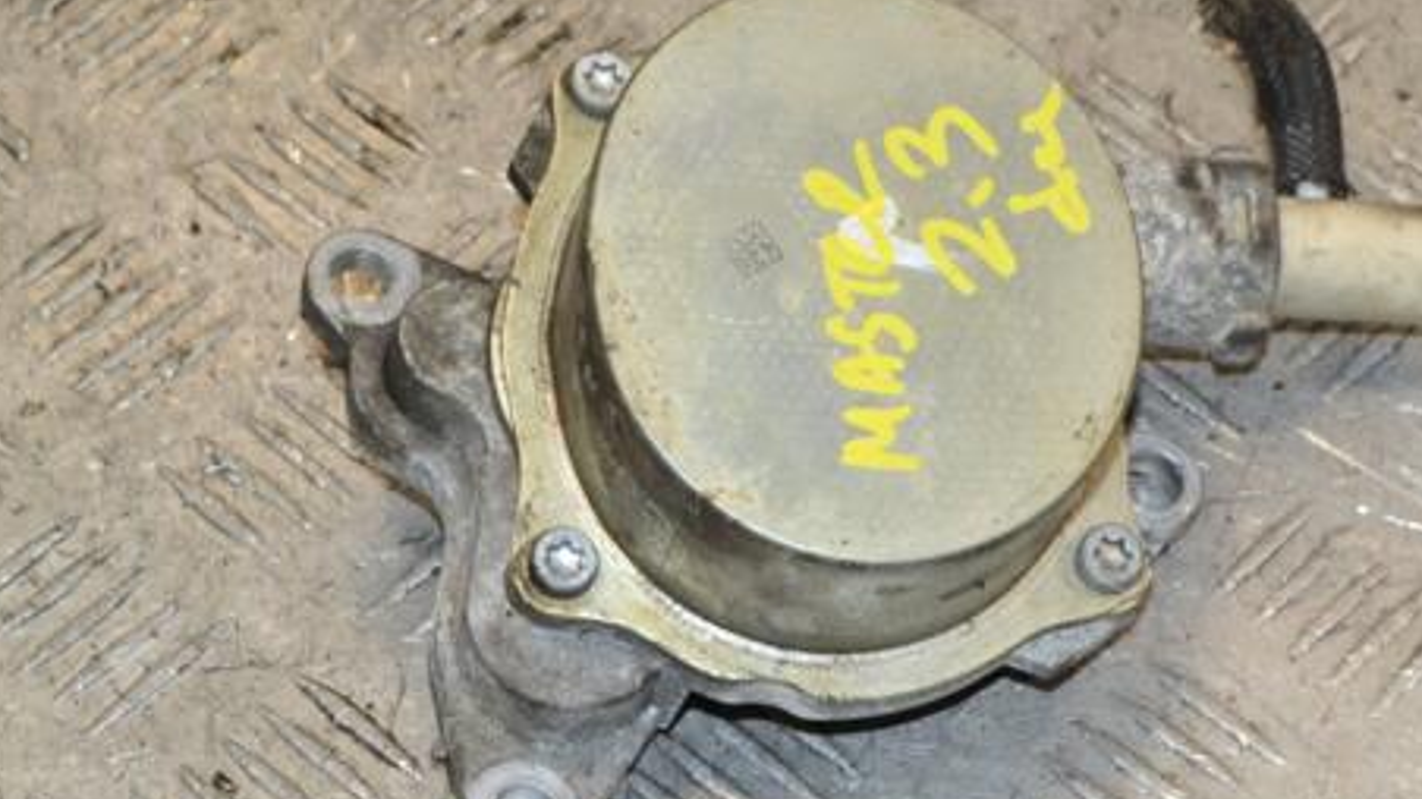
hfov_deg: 18.7
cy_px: 466
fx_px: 4324
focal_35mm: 115
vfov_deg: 10.6
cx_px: 871
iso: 1600
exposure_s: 1/200
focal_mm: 55
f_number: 16
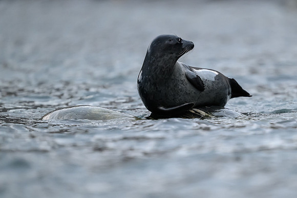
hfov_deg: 3.8
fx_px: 4442
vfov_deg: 2.5
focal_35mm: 539
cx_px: 200
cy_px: 112
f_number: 2.8
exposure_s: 1/1250
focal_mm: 400
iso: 5000
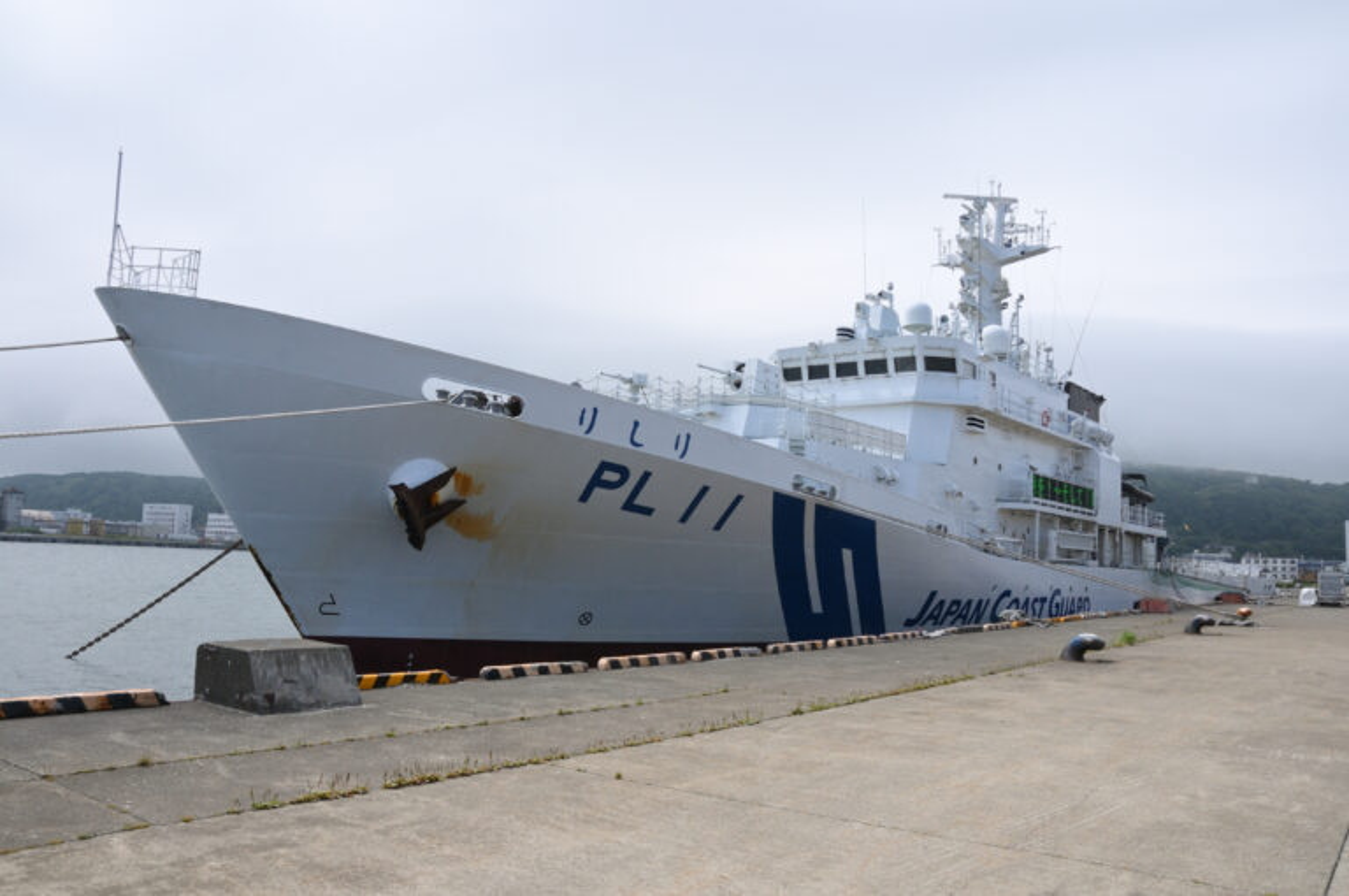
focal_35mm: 27
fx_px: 1010
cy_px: 448
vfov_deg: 47.8
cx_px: 674
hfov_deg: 67.4
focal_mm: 18
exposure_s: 1/500
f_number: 11
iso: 320
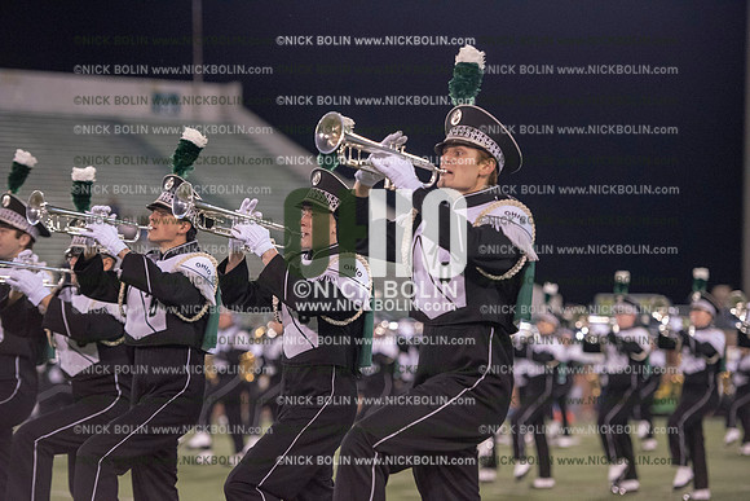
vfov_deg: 11.0
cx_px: 375
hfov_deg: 16.4
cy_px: 250
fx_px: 2605
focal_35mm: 125
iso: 5000
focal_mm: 125
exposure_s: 1/1250
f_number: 3.2
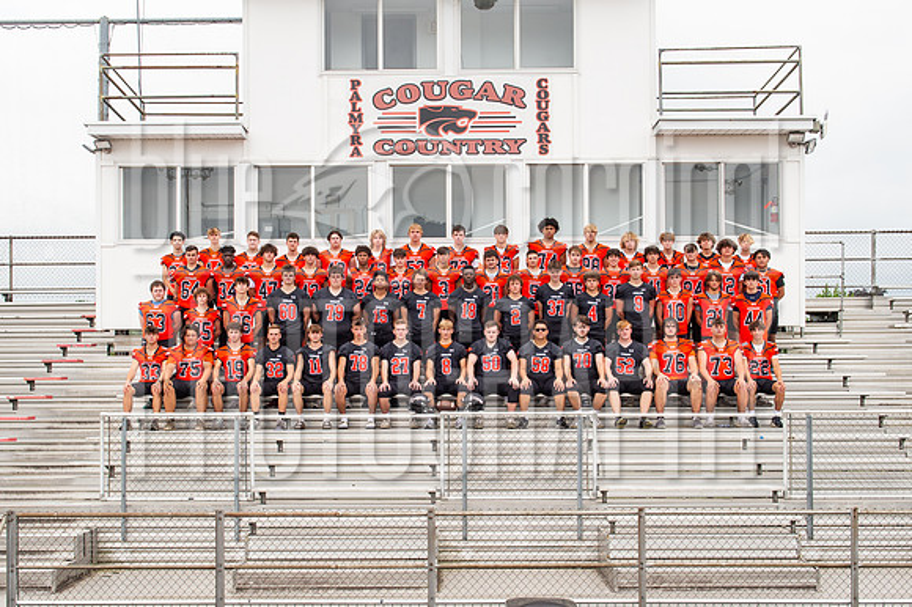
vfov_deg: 29.7
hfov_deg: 43.5
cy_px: 345
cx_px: 437
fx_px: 1143
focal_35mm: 45
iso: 160
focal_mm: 32
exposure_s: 1/200
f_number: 9
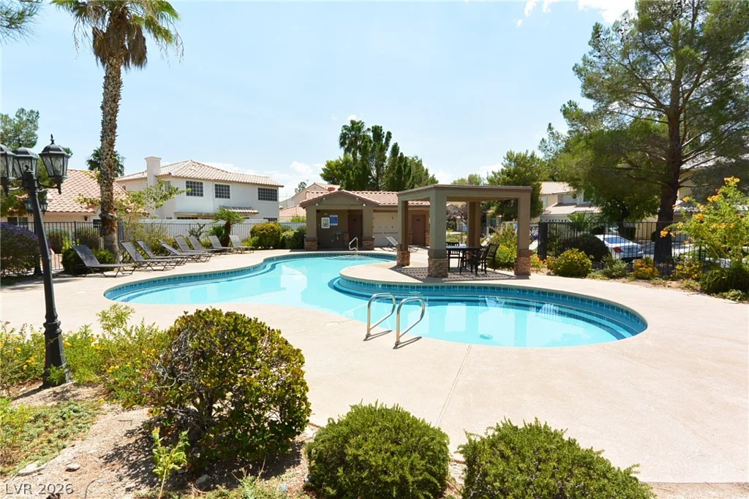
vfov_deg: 67.4
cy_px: 250
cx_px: 374
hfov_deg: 90.0
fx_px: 375
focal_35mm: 18
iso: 160
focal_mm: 6.7
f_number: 5
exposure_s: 1/1000
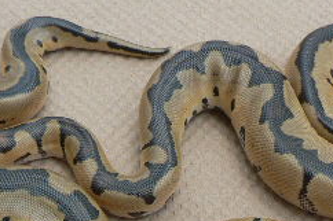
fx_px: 915
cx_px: 131
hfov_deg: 20.6
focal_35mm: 99
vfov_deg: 13.2
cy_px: 314
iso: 80
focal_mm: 6
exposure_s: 1/320
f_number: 4
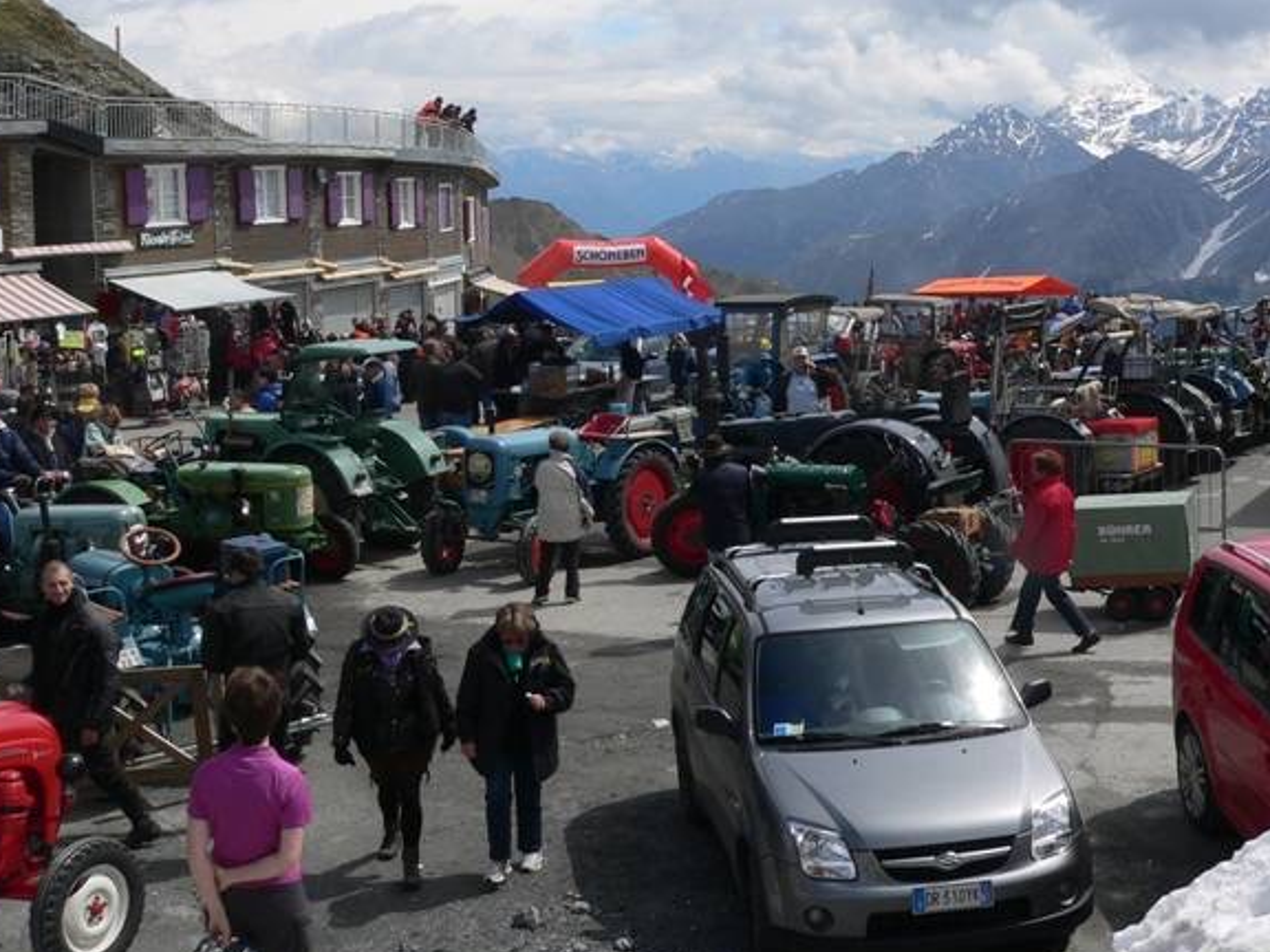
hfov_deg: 37.8
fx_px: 1834
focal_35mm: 50
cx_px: 849
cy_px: 339
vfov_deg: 29.0
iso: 80
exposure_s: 1/500
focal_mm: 6
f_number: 5.6
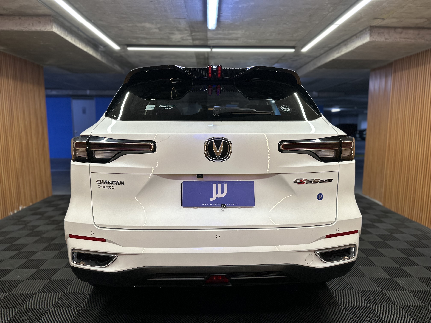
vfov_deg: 56.8
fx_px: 299
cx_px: 216
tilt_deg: -6.8
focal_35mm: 24
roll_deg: +0.1
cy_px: 162
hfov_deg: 71.6
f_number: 1.78
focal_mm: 6.86
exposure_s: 1/121
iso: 200
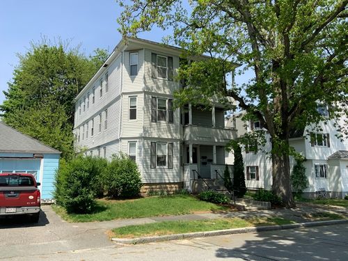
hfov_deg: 61.7
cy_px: 130
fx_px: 292
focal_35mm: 29
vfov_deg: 48.2
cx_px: 174
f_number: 1.8
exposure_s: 1/1534
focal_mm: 3
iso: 16
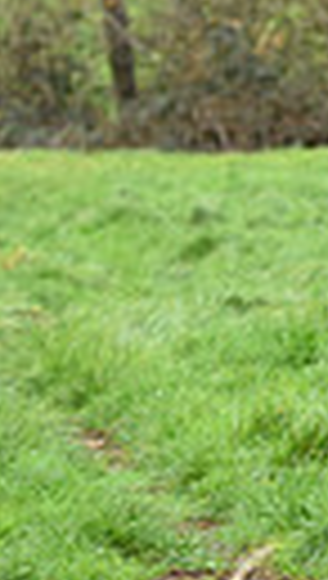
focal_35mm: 447
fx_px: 6880
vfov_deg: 4.8
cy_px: 58
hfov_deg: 2.7
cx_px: 1299
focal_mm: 95
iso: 1400
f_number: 3.5
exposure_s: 1/1000
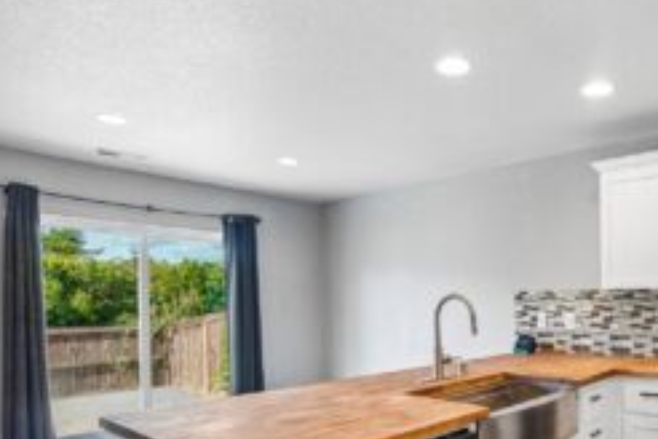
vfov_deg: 48.6
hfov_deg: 66.4
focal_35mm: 26
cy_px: 298
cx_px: 468
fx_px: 475
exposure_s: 1/10
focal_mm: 16
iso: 400
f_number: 8
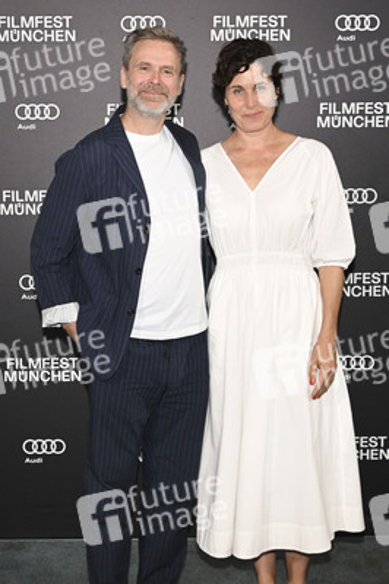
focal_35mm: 36
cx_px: 194
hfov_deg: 36.8
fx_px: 584
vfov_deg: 53.2
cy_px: 292
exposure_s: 1/200
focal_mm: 36
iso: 2000
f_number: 5.6
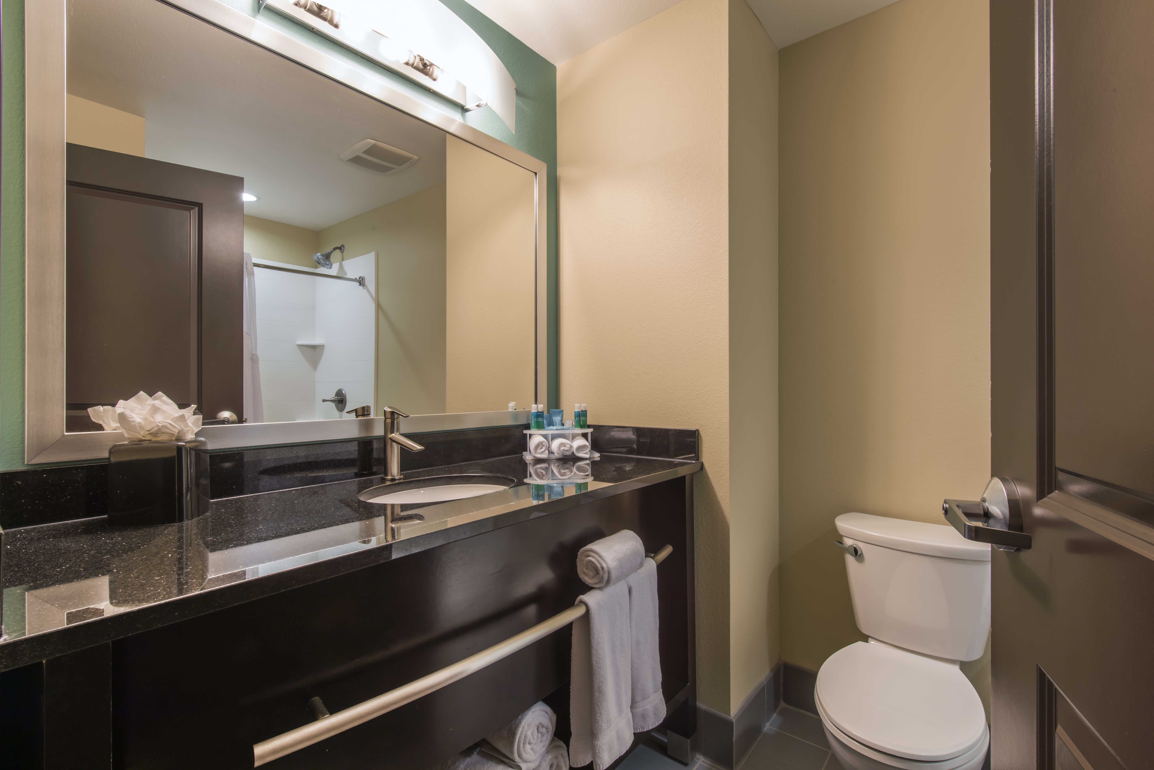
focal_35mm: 17
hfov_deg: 93.3
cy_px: 385
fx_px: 545
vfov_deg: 70.5
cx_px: 577
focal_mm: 17
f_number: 18
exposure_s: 2
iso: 100
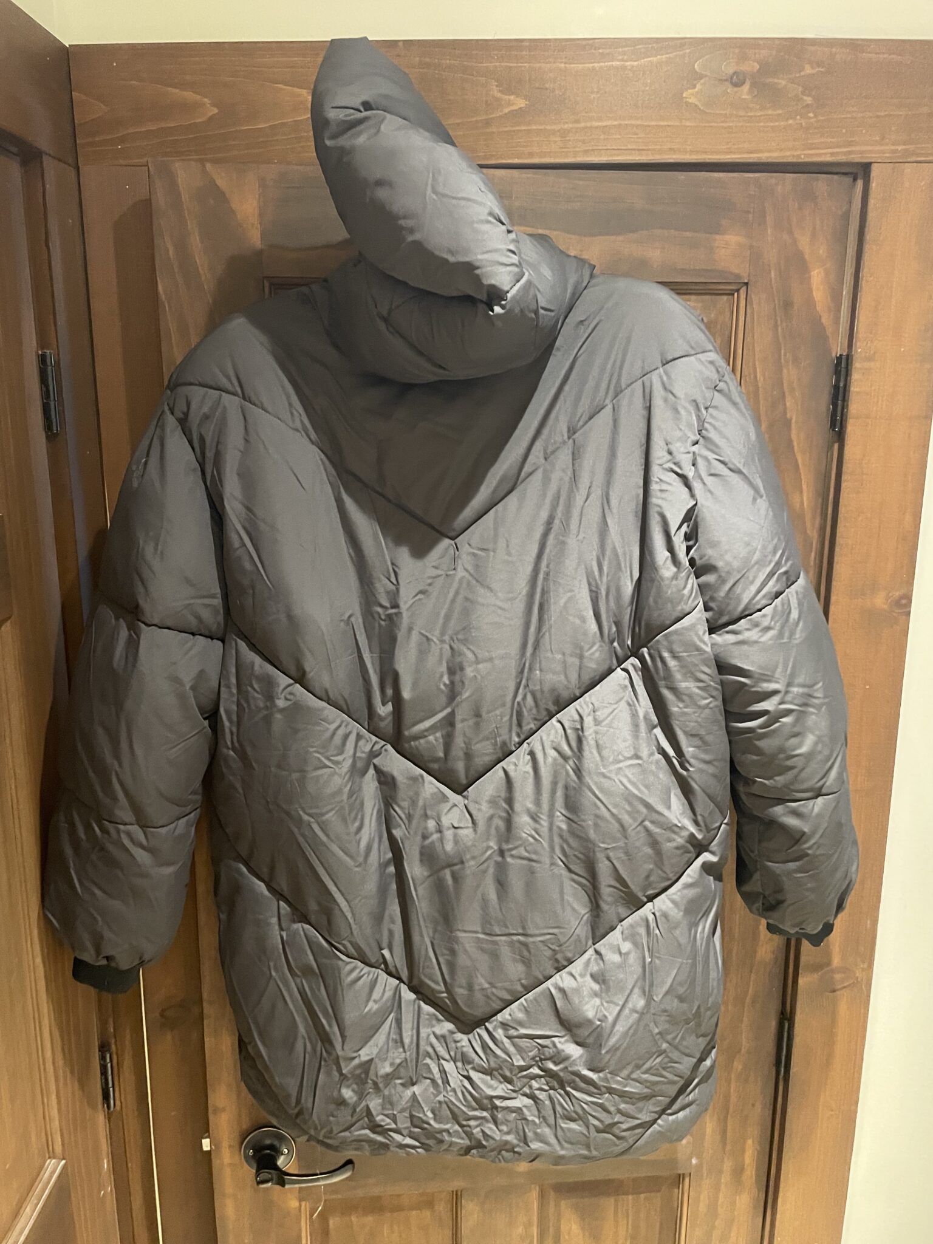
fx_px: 934
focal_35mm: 26
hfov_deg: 53.1
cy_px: 622
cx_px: 466
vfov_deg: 67.3
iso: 640
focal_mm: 4.2
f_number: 1.6
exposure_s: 1/30
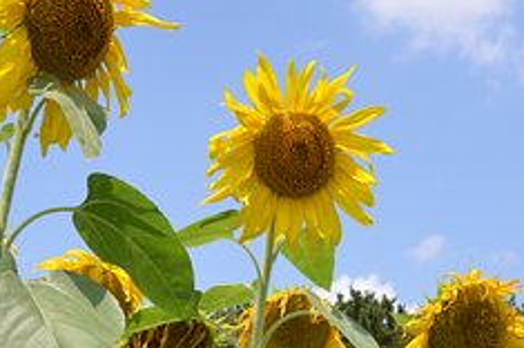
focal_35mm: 75
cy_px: 157
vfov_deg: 18.1
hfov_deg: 26.9
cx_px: 312
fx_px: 1091
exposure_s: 1/200
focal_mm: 23
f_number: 18
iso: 400
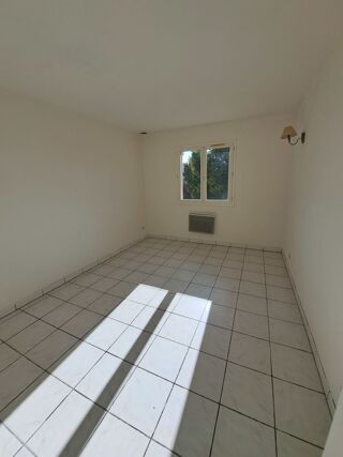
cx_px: 172
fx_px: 172
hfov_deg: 89.9
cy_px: 228
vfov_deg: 106.2
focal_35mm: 13
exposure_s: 1/865
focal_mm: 1.74
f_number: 2.2
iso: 50
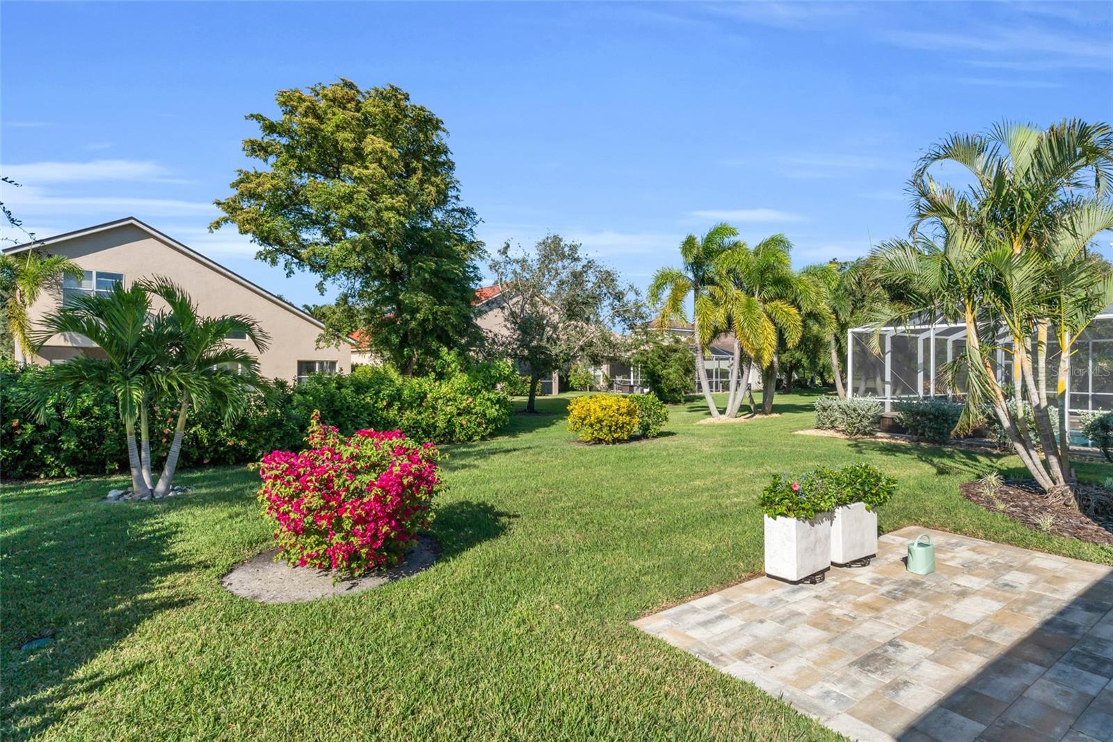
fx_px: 556
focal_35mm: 18
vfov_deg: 67.4
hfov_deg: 90.0
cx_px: 556
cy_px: 371
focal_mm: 18
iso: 200
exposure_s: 1/2000
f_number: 9
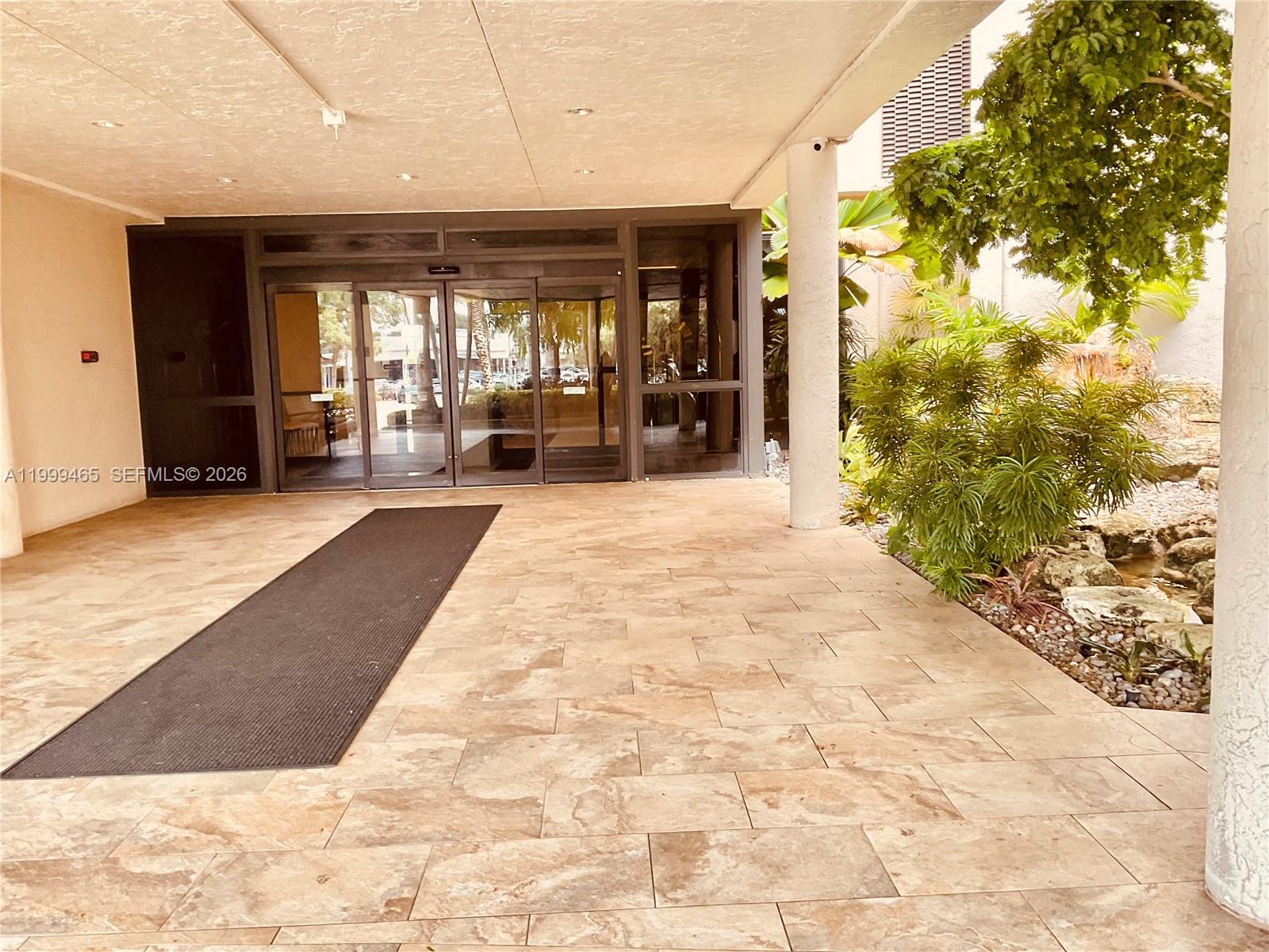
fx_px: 1063
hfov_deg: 61.7
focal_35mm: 29
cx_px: 634
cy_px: 476
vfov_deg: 48.2
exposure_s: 1/86
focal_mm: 3
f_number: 1.8
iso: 64
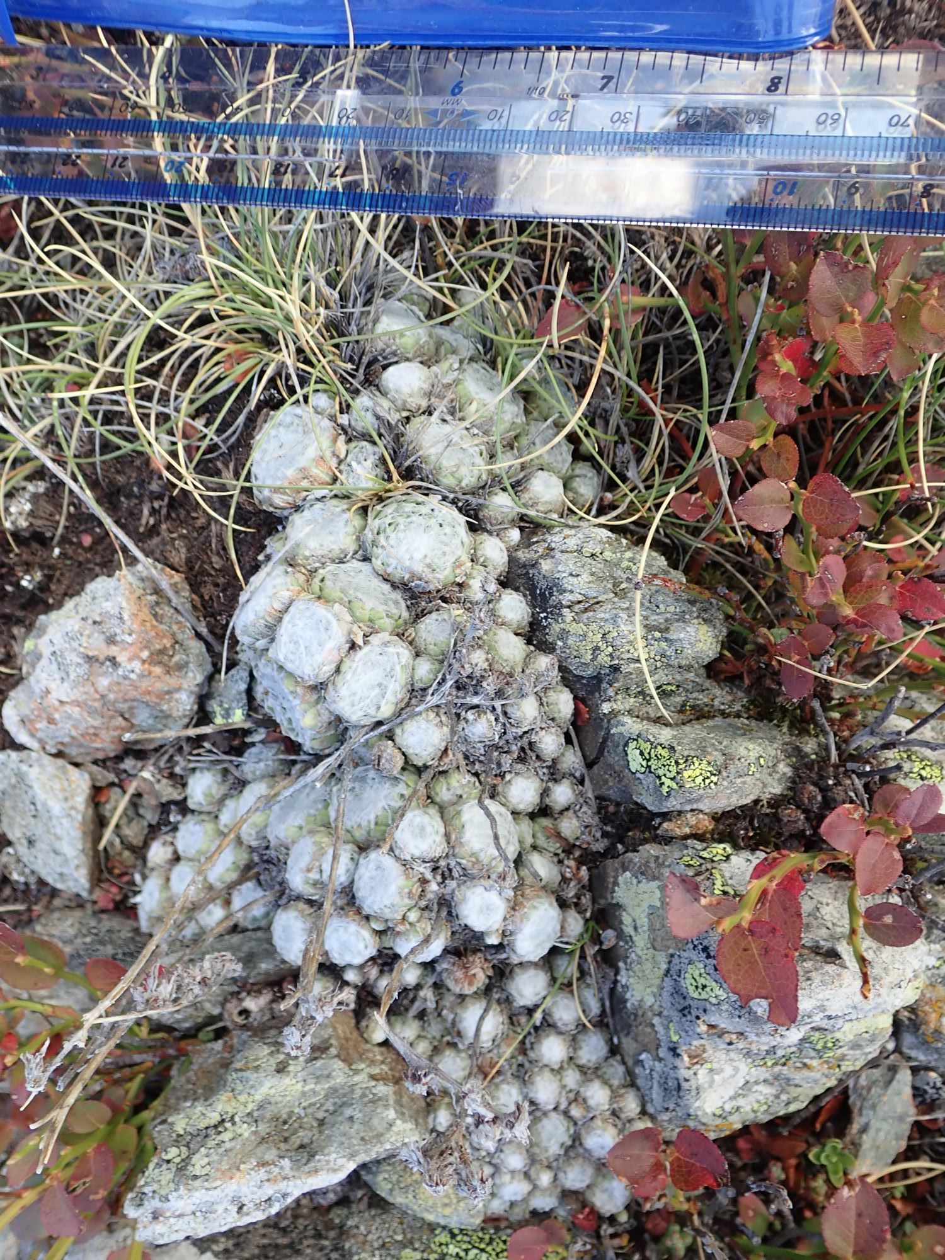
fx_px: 1092
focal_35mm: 30
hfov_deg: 46.8
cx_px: 472
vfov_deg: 60.0
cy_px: 630
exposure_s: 1/60
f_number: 3.2
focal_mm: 5.5
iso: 100
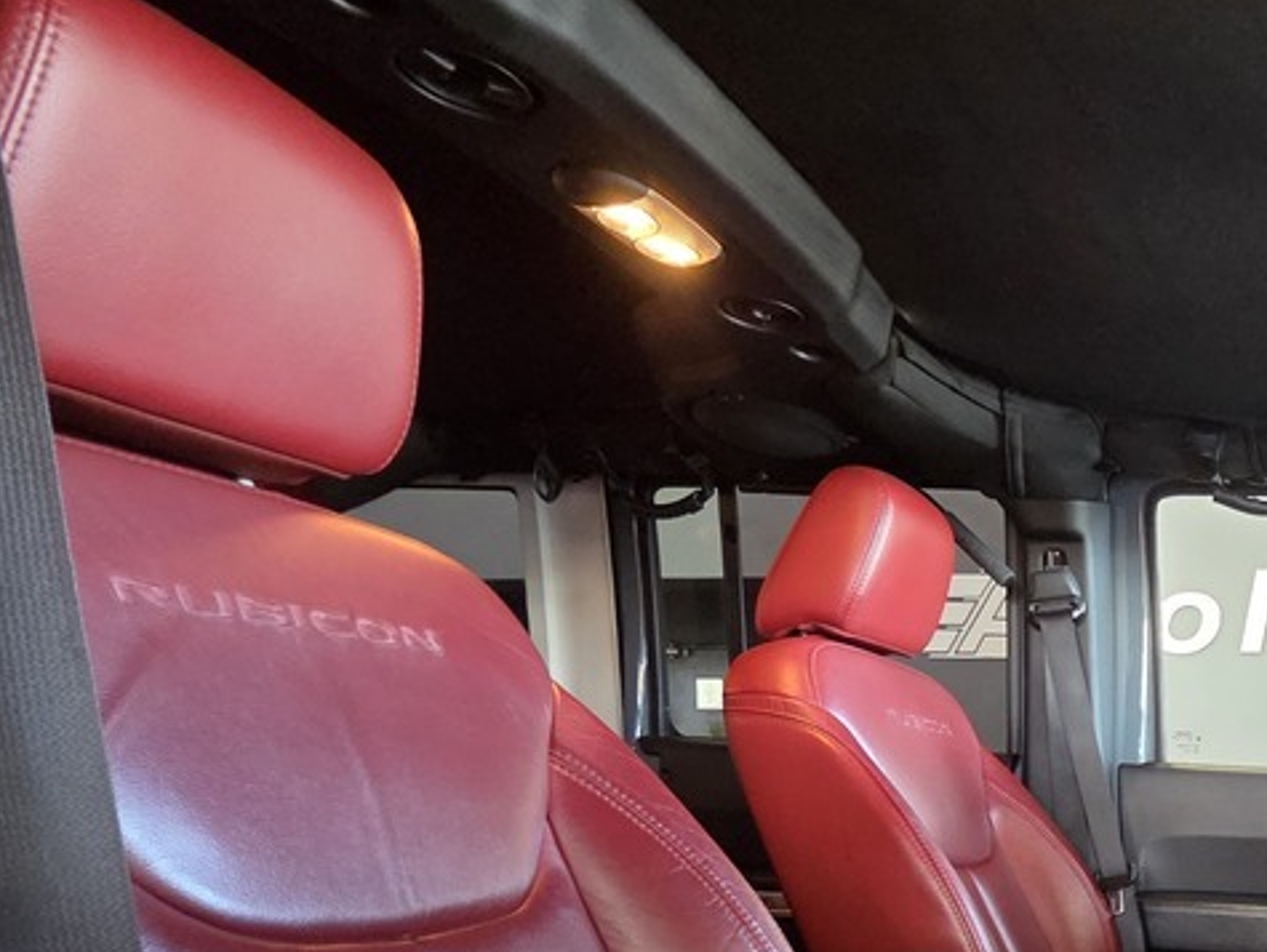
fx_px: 1026
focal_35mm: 28
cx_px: 1278
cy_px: 917
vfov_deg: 43.8
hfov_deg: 50.6
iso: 800
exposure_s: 1/50
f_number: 2.2
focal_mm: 2.2
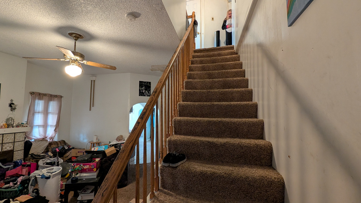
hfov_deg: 102.9
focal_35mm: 15
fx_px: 144
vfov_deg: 70.6
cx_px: 171
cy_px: 103
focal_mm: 2.02
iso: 257
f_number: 1.7
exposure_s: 1/23.8
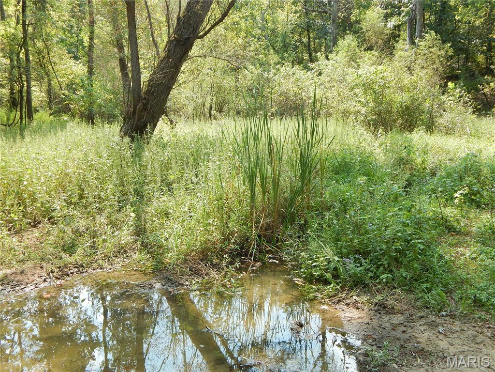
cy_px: 186
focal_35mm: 31
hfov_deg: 58.4
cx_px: 248
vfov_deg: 45.4
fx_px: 443
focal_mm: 5.6
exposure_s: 1/250
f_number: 3.2
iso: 125
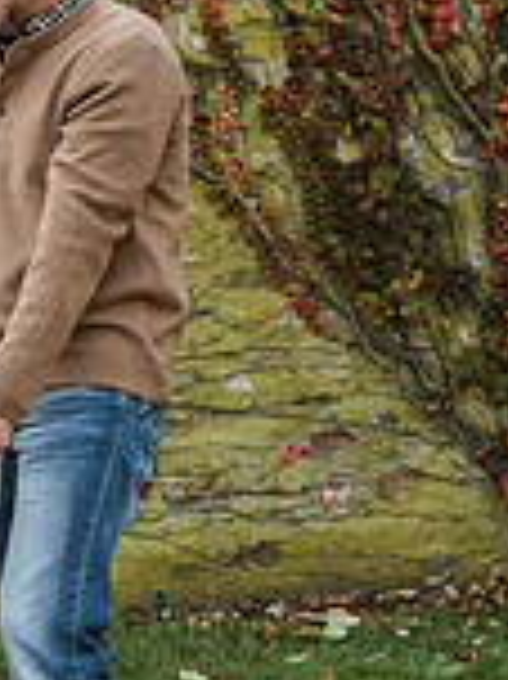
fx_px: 1959
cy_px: 362
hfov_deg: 13.0
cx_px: -486
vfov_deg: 19.7
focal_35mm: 100
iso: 1000
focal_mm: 26
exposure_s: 1/400
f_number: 5.6
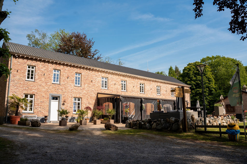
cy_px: 82
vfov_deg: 46.4
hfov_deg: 65.5
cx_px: 124
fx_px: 192
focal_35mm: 28
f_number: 7.1
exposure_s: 1/640
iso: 640
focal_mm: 28
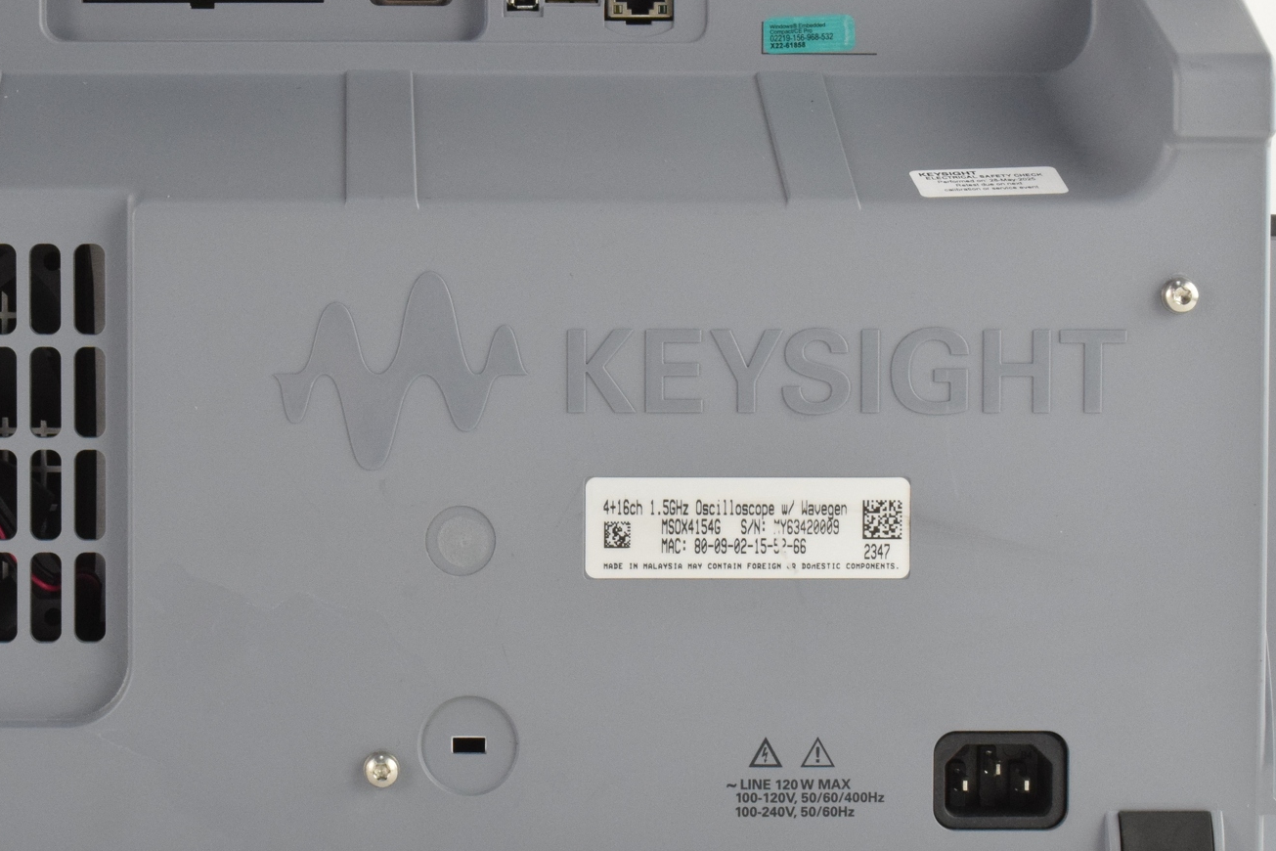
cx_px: 380
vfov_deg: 12.1
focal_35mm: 113
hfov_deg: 18.0
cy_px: 338
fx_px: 4005
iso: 1600
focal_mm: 48
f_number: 22
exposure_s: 1/30
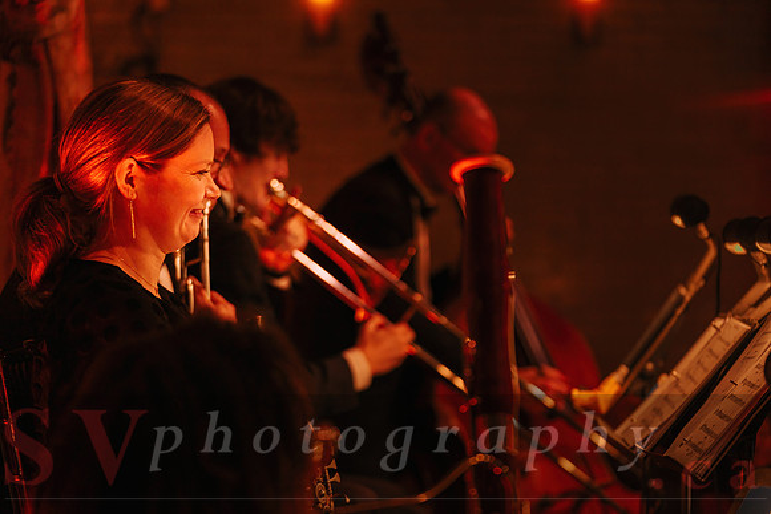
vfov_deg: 12.5
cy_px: 257
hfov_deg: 18.6
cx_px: 386
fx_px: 2356
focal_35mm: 110
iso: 1000
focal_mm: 110
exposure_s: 1/100
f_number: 2.8
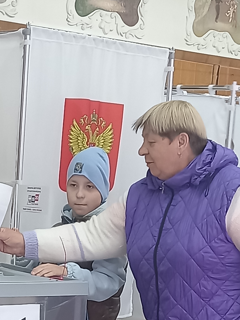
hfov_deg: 13.0
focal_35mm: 114
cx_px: 91
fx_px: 1054
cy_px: 353
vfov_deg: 16.7
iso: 331
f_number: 1.8
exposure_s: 1/30
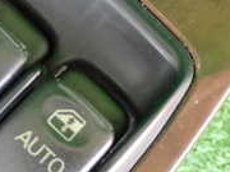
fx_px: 1043
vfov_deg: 9.3
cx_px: 132
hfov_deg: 12.6
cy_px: -60
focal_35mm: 157
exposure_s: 1/60
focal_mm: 8.4
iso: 2000
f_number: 3.1
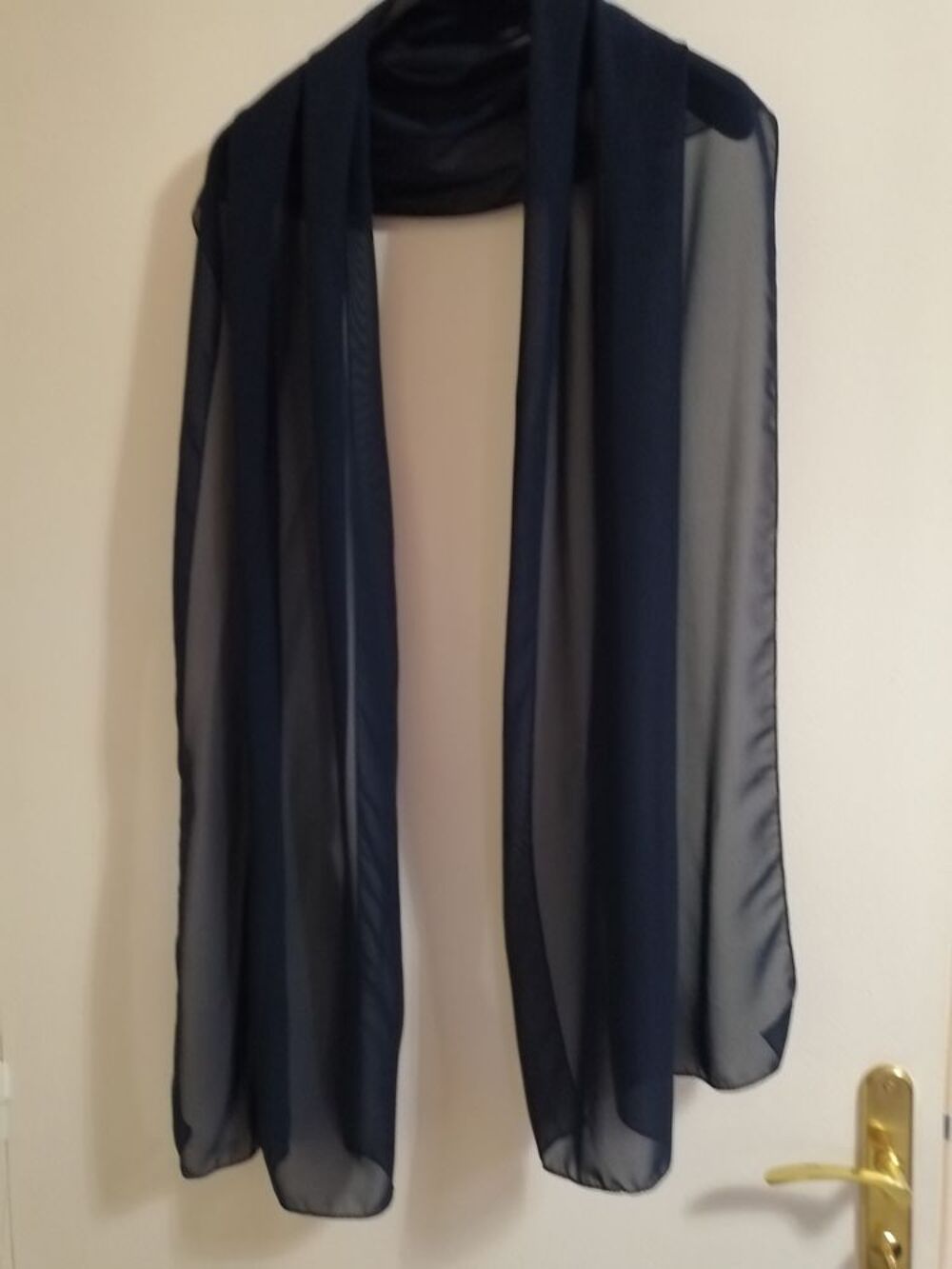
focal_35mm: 26
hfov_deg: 53.1
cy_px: 634
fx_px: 953
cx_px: 476
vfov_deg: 67.3
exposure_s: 1/20
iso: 500
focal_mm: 3.62
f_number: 1.8
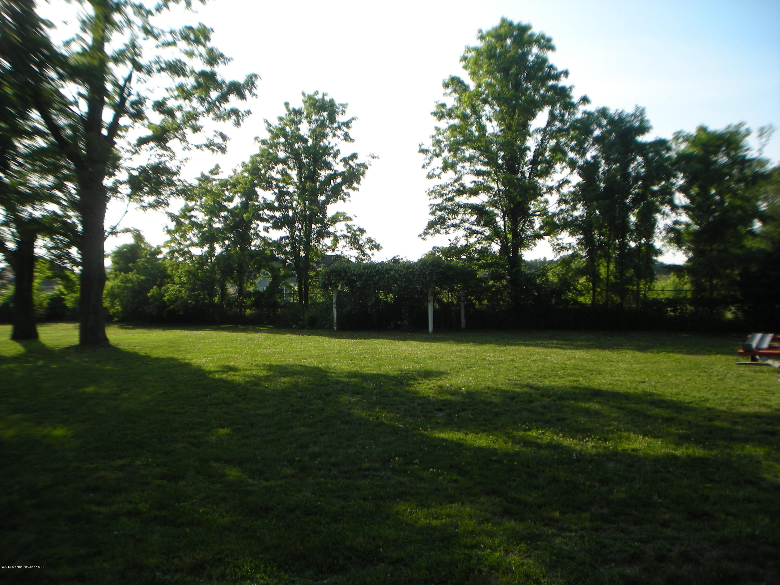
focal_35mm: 38
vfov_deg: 37.7
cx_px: 390
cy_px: 292
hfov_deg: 49.0
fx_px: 856
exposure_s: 1/348
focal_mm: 6.3
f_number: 3.2
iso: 50
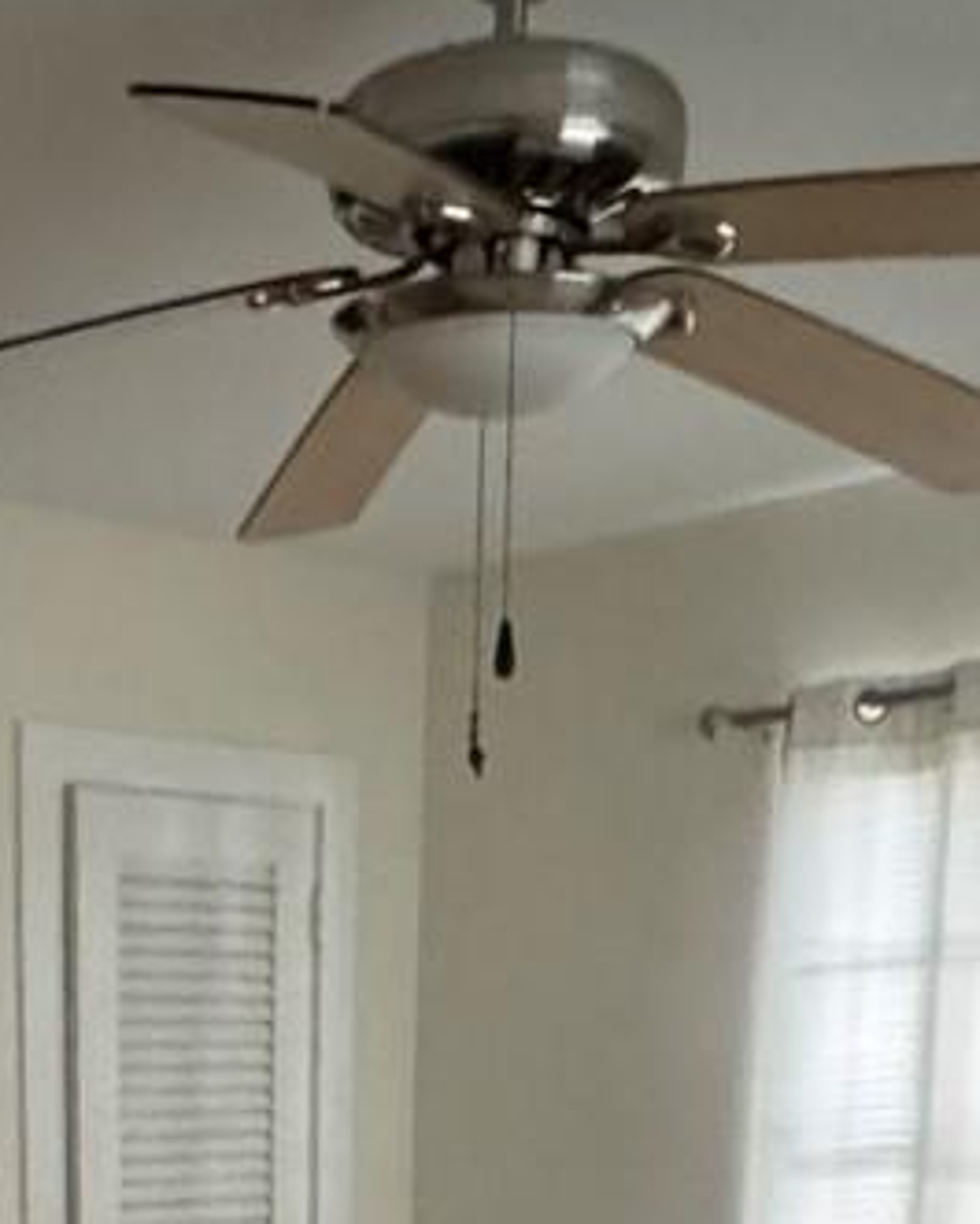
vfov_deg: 25.4
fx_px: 2392
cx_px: 92
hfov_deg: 22.6
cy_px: 1524
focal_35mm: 66
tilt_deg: -10.6
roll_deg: -0.5
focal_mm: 2.22
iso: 1250
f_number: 2.2
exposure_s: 1/40
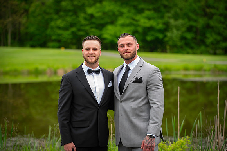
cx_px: 114
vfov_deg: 13.0
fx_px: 662
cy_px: 76
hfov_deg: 19.5
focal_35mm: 105
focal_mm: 105
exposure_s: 1/250
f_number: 2.8
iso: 64
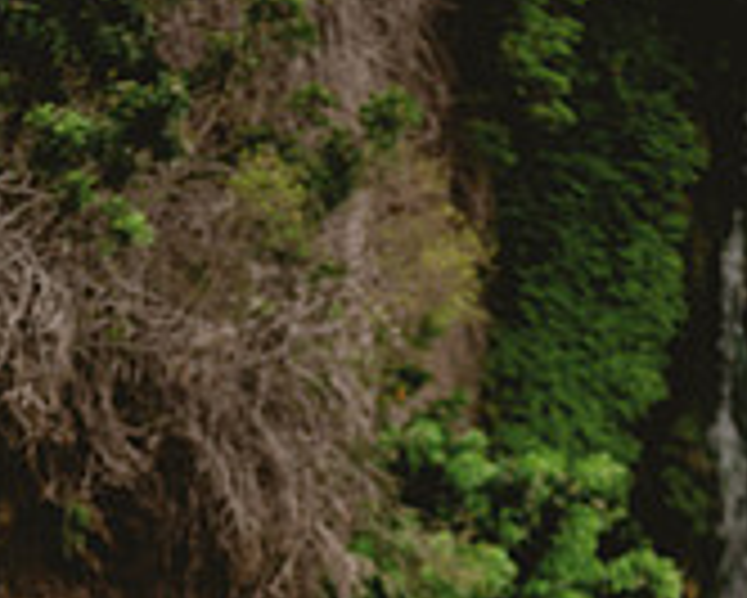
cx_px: 358
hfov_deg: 15.1
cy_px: 764
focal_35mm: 127
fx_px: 2809
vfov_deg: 11.8
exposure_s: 1/320
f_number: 2
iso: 80
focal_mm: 50
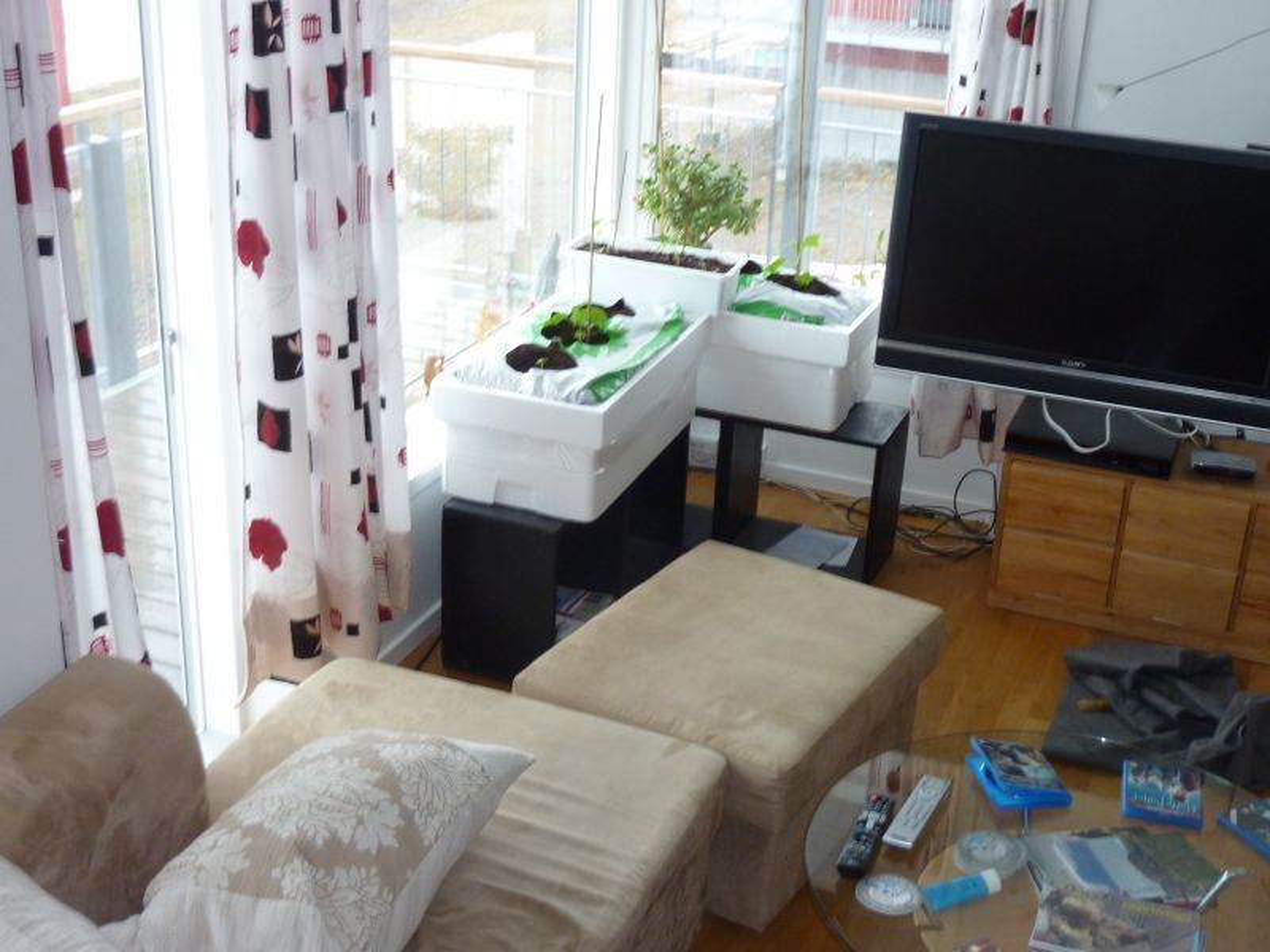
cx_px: 635
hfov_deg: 42.1
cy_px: 476
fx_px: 1651
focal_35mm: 45
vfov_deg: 32.2
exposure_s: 1/30
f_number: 3.7
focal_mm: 7.3
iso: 160
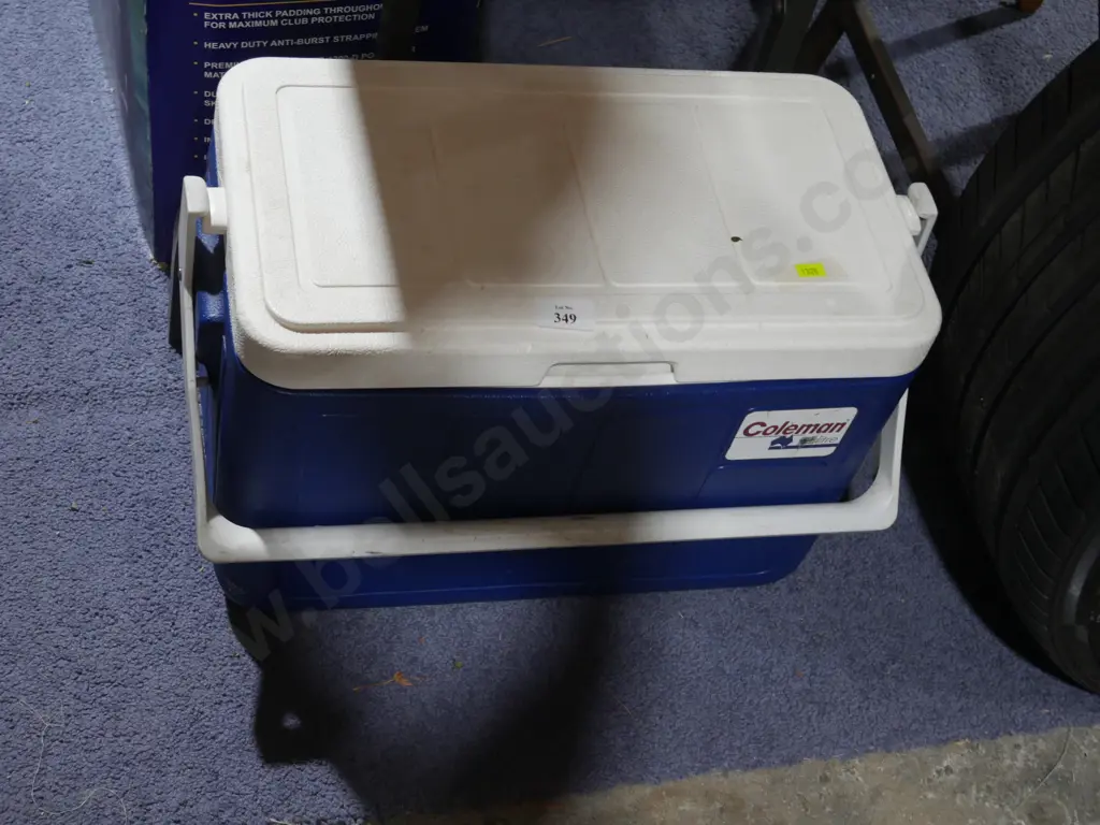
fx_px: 1652
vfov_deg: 28.0
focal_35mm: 52
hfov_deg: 36.8
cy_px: 412
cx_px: 550
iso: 800
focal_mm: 26
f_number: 5.3
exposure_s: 1/60
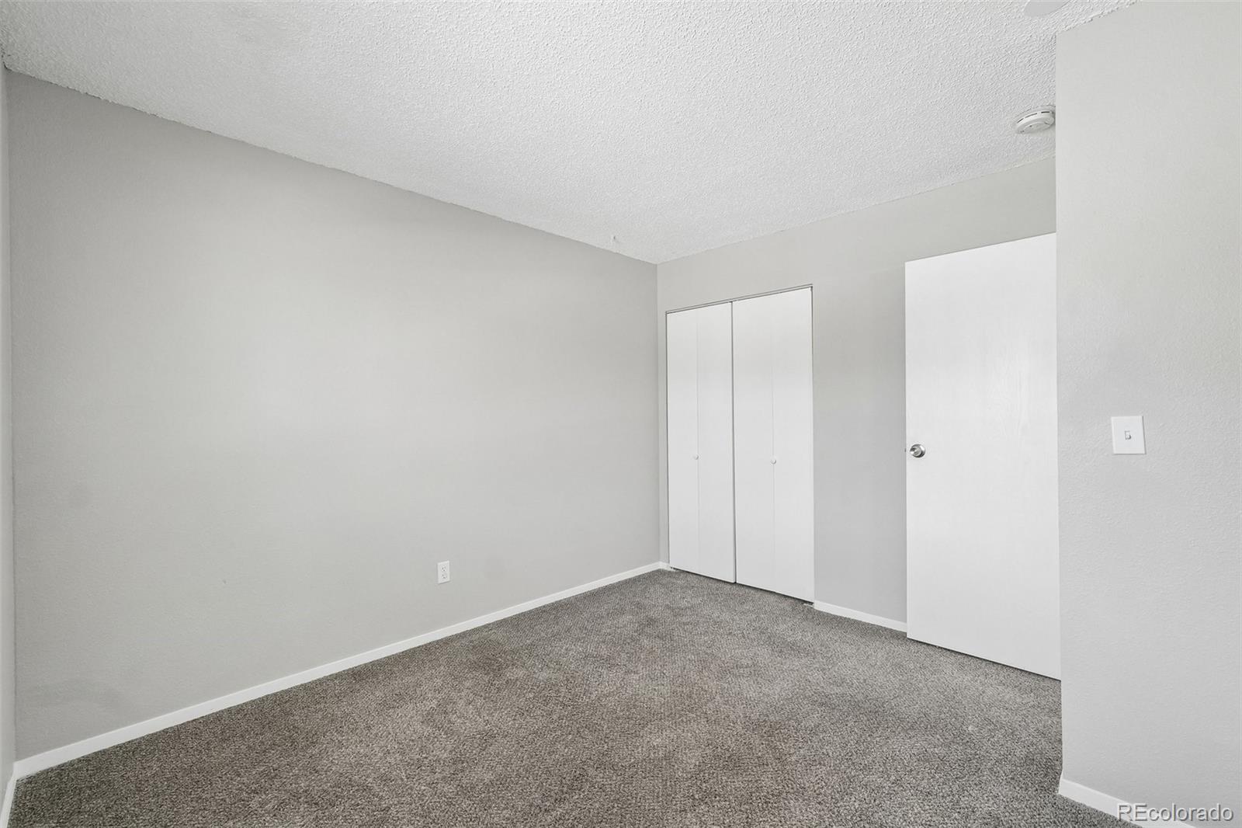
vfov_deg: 77.3
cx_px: 621
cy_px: 414
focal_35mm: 15
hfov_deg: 100.4
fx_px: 517
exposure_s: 1/10
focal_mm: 10
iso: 800
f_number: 8
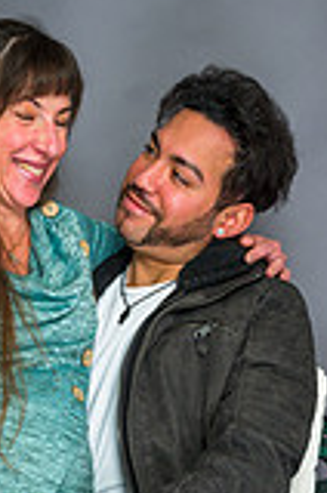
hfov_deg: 12.4
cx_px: 168
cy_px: 570
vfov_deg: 17.8
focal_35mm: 110
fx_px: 1505
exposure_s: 1/100
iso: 200
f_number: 5.6
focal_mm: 39
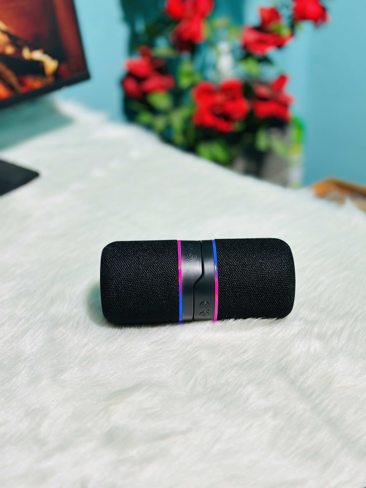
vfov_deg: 39.7
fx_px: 677
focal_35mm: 48
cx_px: 183
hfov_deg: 30.3
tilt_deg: -32.7
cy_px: 244
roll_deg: -1.2
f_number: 1.78
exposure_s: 1/50
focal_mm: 6.86
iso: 64
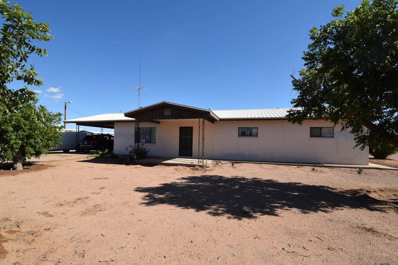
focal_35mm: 16
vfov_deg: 73.7
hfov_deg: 96.7
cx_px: 194
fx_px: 177
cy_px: 136
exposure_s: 1/200
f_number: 10
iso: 100
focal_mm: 10
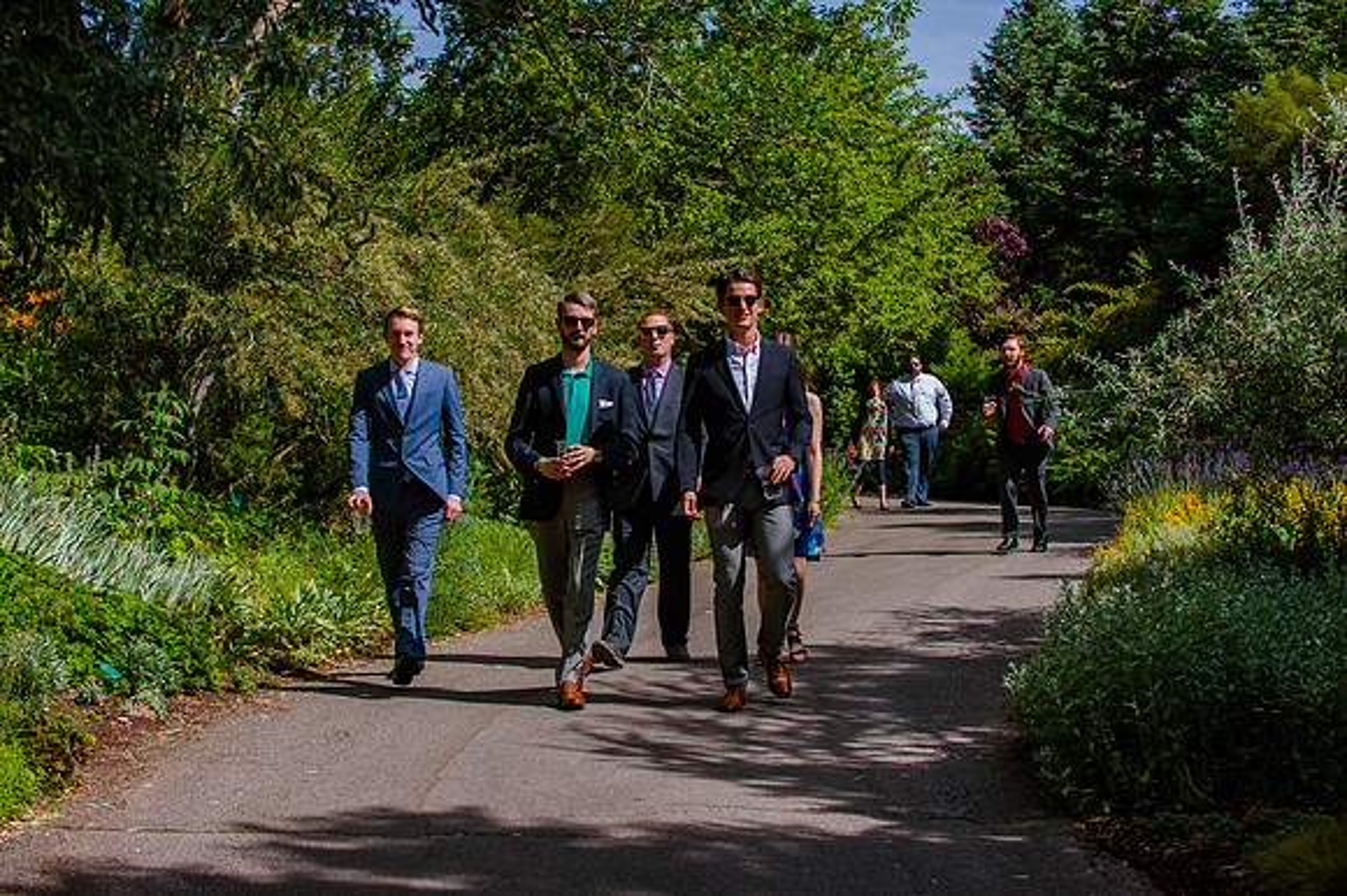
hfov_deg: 28.9
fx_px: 2618
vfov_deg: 19.4
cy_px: 448
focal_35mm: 70
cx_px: 674
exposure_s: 1/500
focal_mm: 70
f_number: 6.3
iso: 200
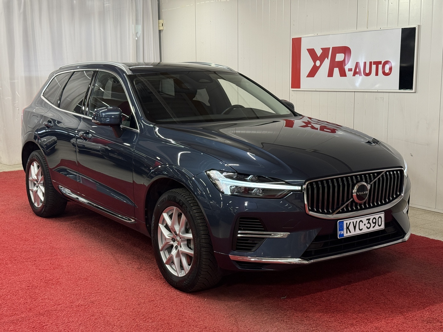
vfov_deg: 30.3
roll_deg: +0.2
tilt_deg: -7.9
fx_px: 614
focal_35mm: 48
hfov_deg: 39.7
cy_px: 166
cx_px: 222
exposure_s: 1/117
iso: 160
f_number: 1.78
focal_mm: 6.76
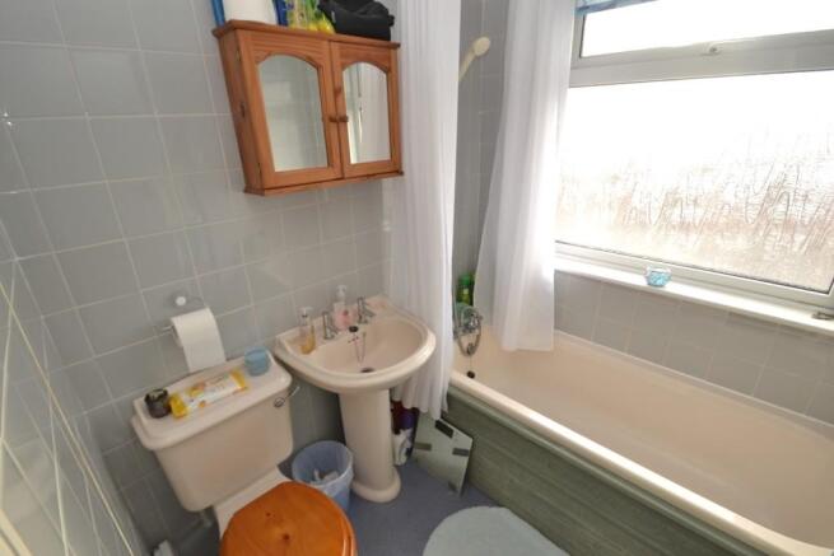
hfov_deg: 95.0
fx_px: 382
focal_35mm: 16
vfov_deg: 72.1
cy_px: 278
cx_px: 417
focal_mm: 11
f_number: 4.5
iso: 400
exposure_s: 1/80
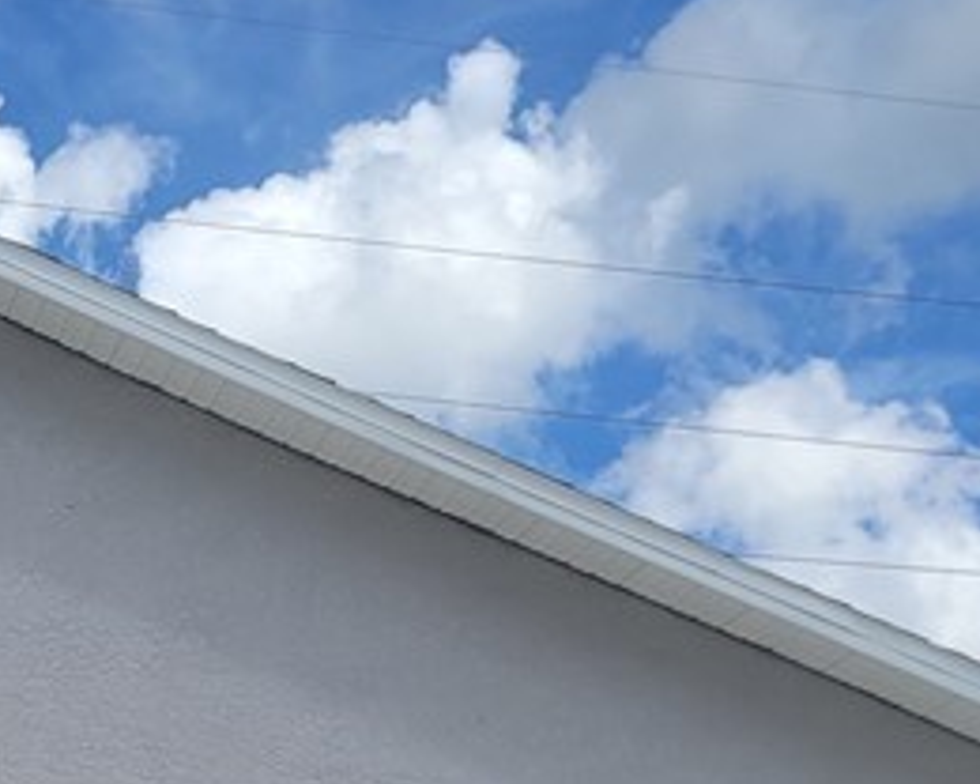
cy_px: 1014
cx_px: -222
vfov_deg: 14.7
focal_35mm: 100
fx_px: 2900
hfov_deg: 18.1
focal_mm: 5.4
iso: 40
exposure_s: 1/3579
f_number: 1.8
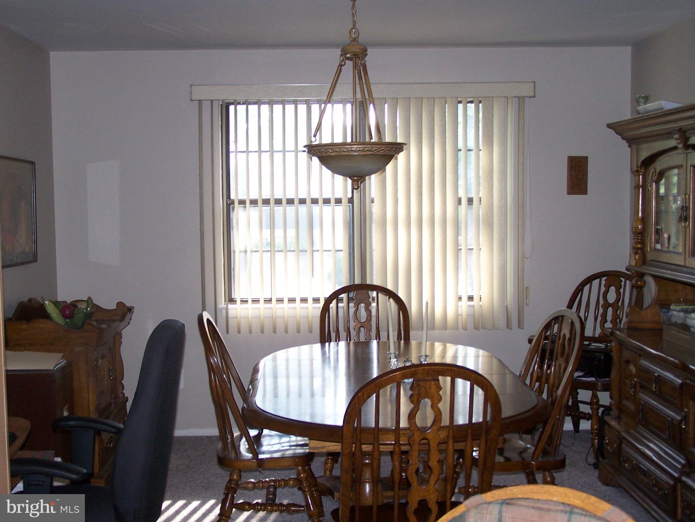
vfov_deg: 28.6
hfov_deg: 37.5
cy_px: 261
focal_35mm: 51
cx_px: 348
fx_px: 1024
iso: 140
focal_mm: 8.5
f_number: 3
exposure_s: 1/60
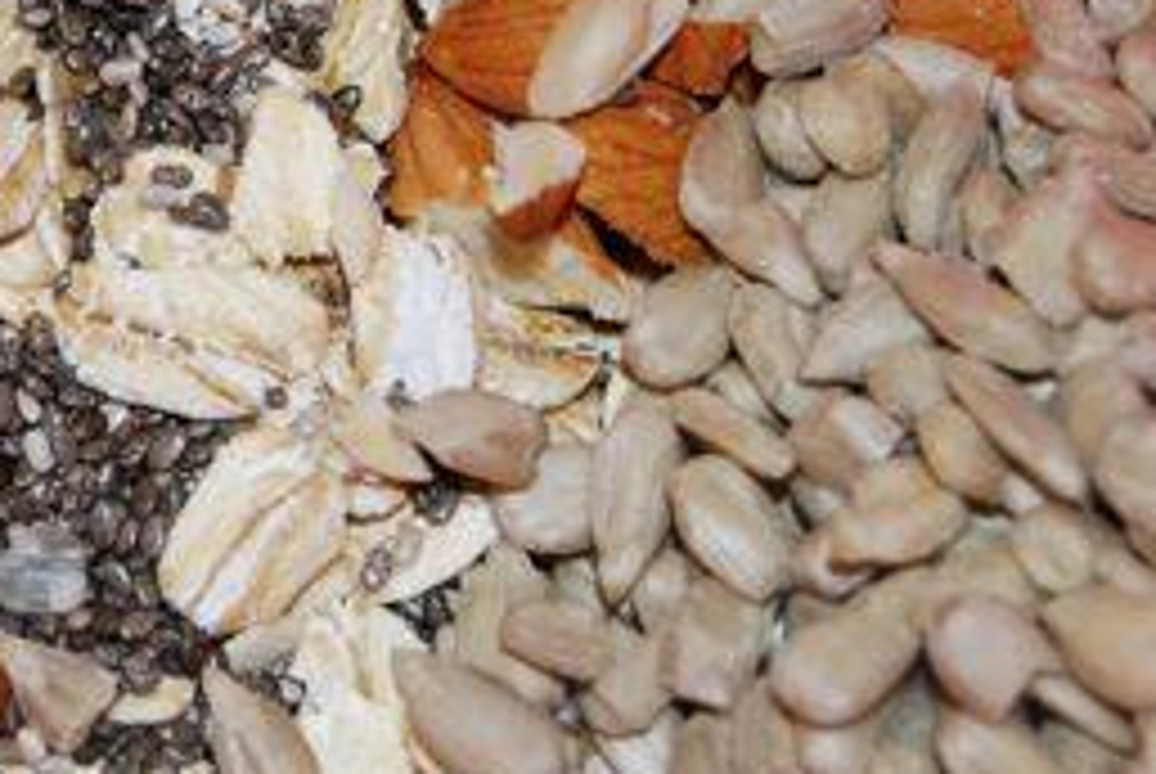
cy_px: 176
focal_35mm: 194
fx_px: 6237
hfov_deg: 10.5
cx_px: 40
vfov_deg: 7.1
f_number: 5.6
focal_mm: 52
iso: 200
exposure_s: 1/60
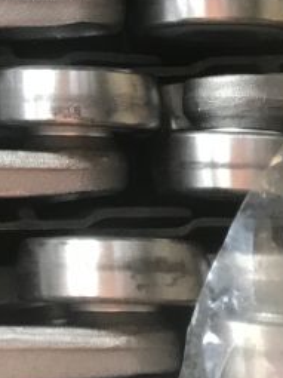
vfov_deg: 15.3
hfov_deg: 11.7
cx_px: -218
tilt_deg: -69.9
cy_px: -216
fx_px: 1276
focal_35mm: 117
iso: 25
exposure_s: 1/33
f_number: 1.8
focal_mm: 3.99
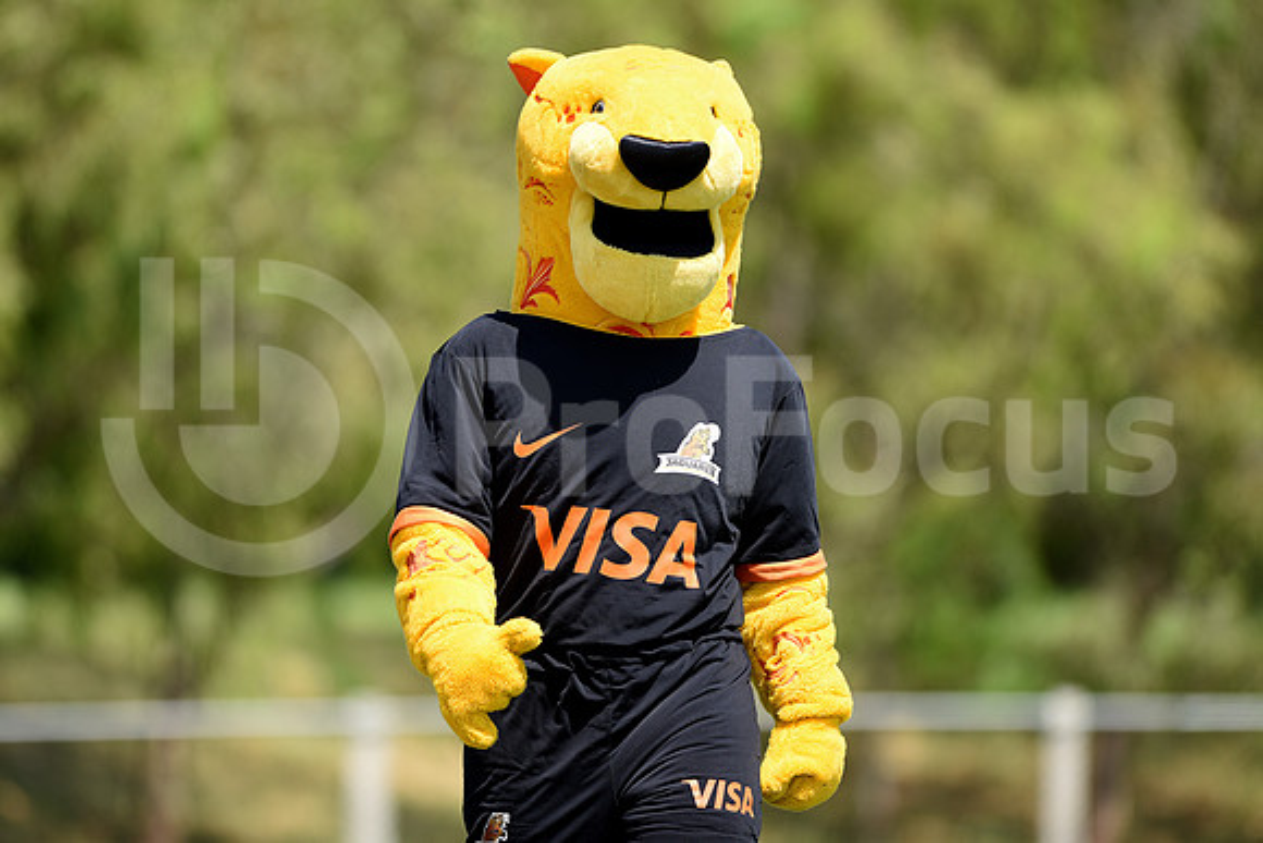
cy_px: 422
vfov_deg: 4.6
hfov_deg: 6.9
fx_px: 10527
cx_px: 632
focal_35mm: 300
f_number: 2.8
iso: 200
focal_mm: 300
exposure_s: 1/1600
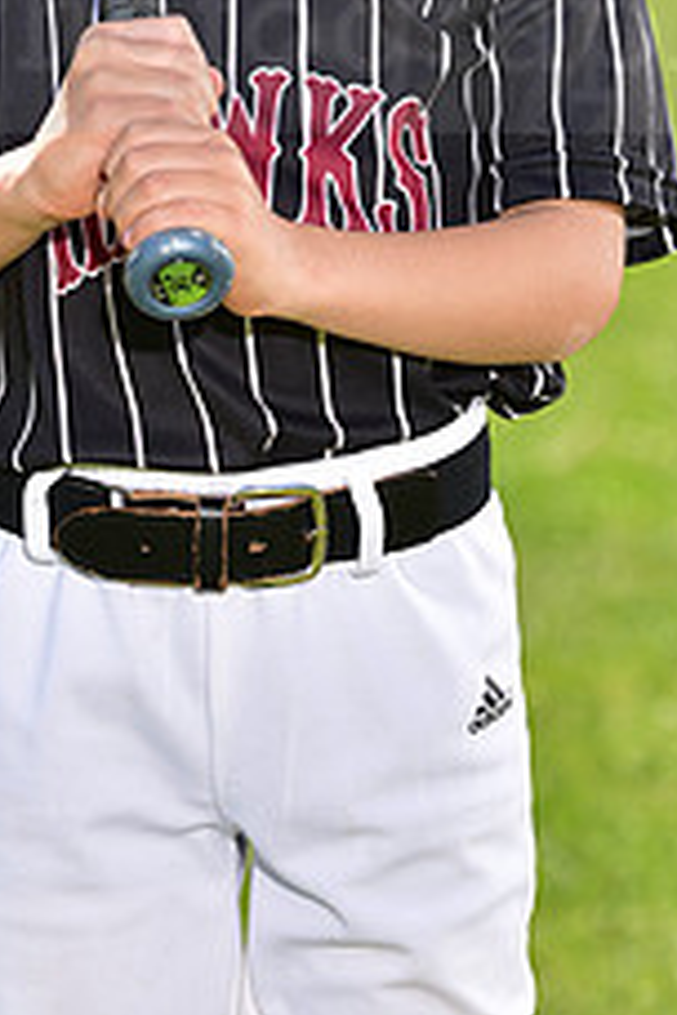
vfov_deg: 5.4
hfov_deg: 3.6
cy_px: -9
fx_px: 10747
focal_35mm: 381
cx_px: 247
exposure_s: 1/250
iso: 100
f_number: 5.6
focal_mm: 150
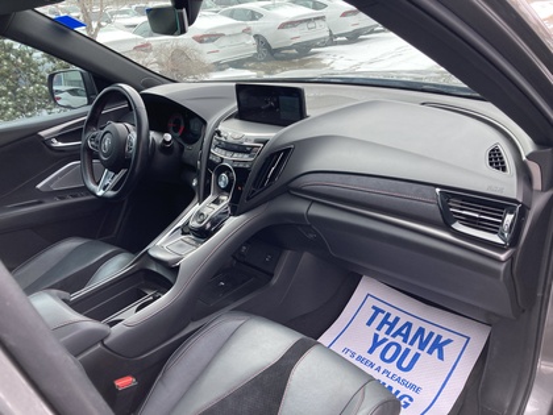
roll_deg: +5.2
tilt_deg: -25.9
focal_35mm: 28
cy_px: 208
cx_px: 276
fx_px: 447
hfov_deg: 63.4
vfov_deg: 49.7
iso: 20
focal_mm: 3.99
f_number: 1.8
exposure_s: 1/284
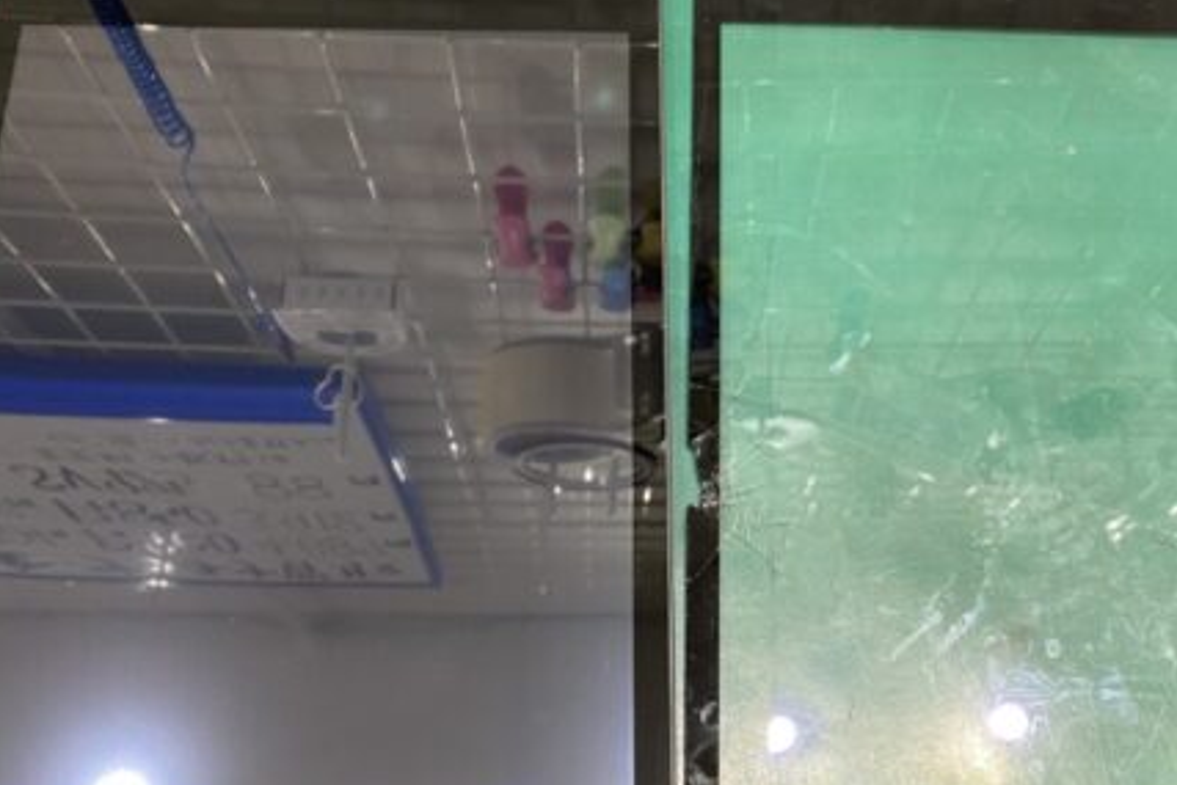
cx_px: 686
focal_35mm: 38
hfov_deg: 50.5
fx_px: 1243
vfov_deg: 35.1
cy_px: 421
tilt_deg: -70.0
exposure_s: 1/50
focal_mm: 4.25
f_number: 1.8
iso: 100
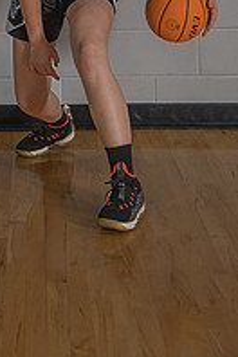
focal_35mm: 125
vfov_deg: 16.0
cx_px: 30
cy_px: -29
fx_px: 1239
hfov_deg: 10.9
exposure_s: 1/200
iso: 640
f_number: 4
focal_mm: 55
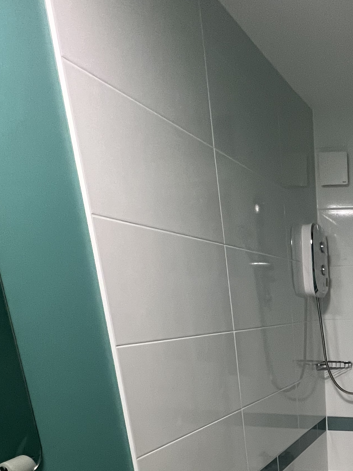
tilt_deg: -17.6
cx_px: 396
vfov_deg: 50.4
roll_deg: +0.2
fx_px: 422
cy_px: 441
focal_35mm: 31
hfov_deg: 37.4
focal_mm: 1.57
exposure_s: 1/50
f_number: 1.8
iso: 200
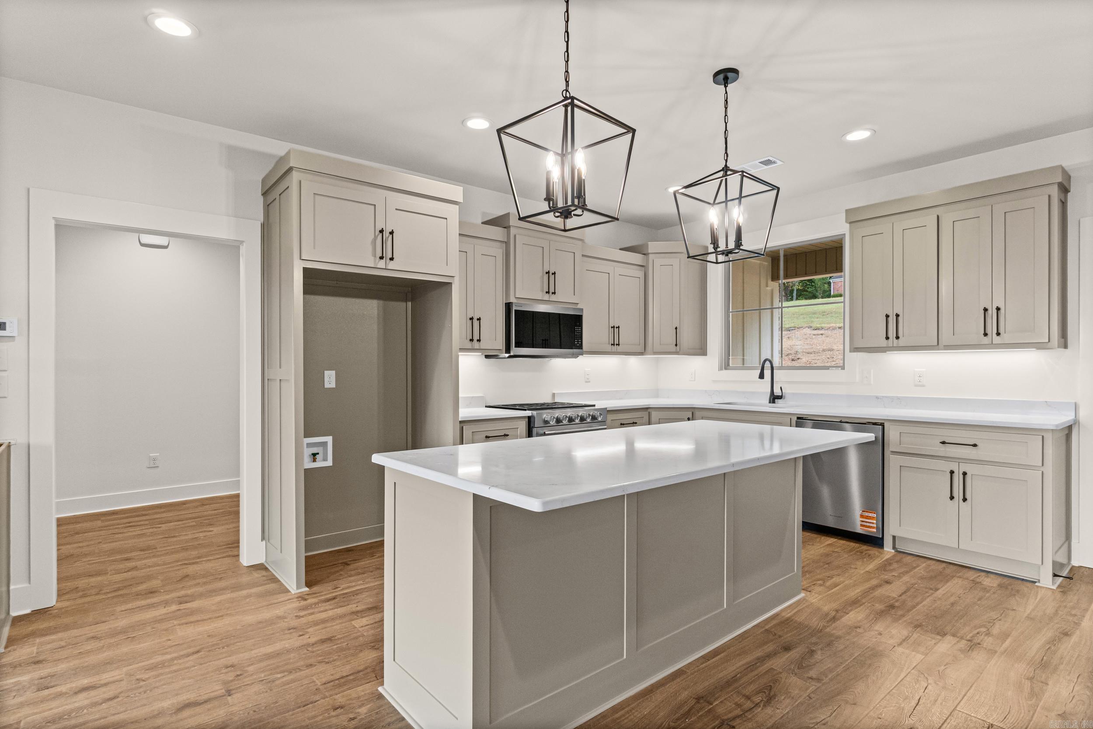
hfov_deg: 90.0
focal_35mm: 18
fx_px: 546
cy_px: 364
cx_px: 546
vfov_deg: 67.4
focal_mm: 12
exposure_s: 1/15
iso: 250
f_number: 9
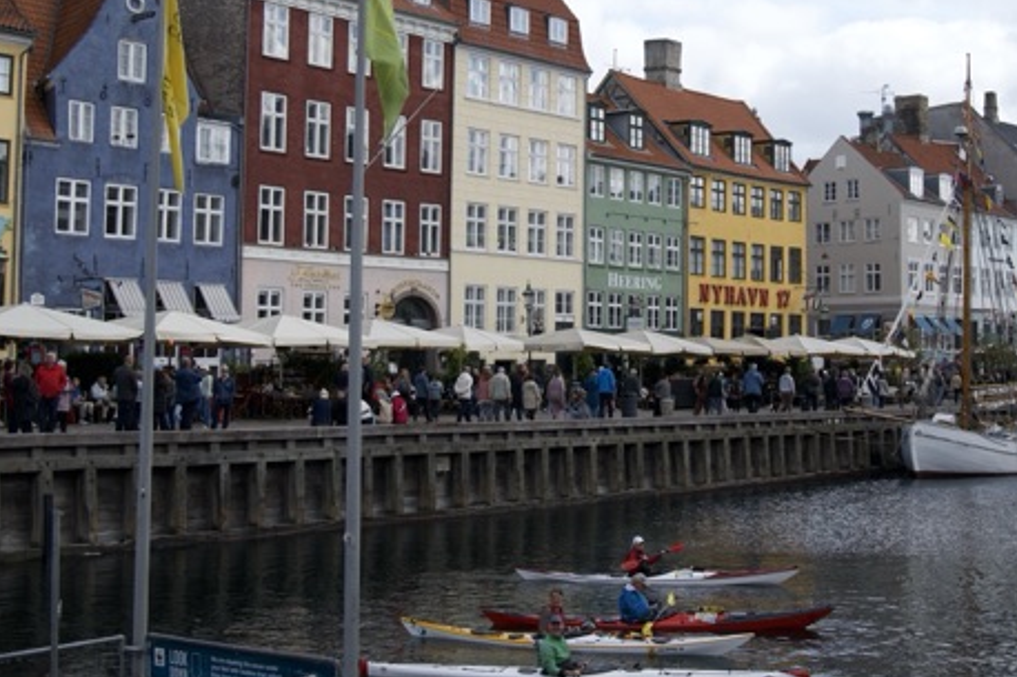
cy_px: 222
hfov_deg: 36.2
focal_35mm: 55
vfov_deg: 24.5
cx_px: 600
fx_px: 1553
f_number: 8
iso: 200
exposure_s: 1/250
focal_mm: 35
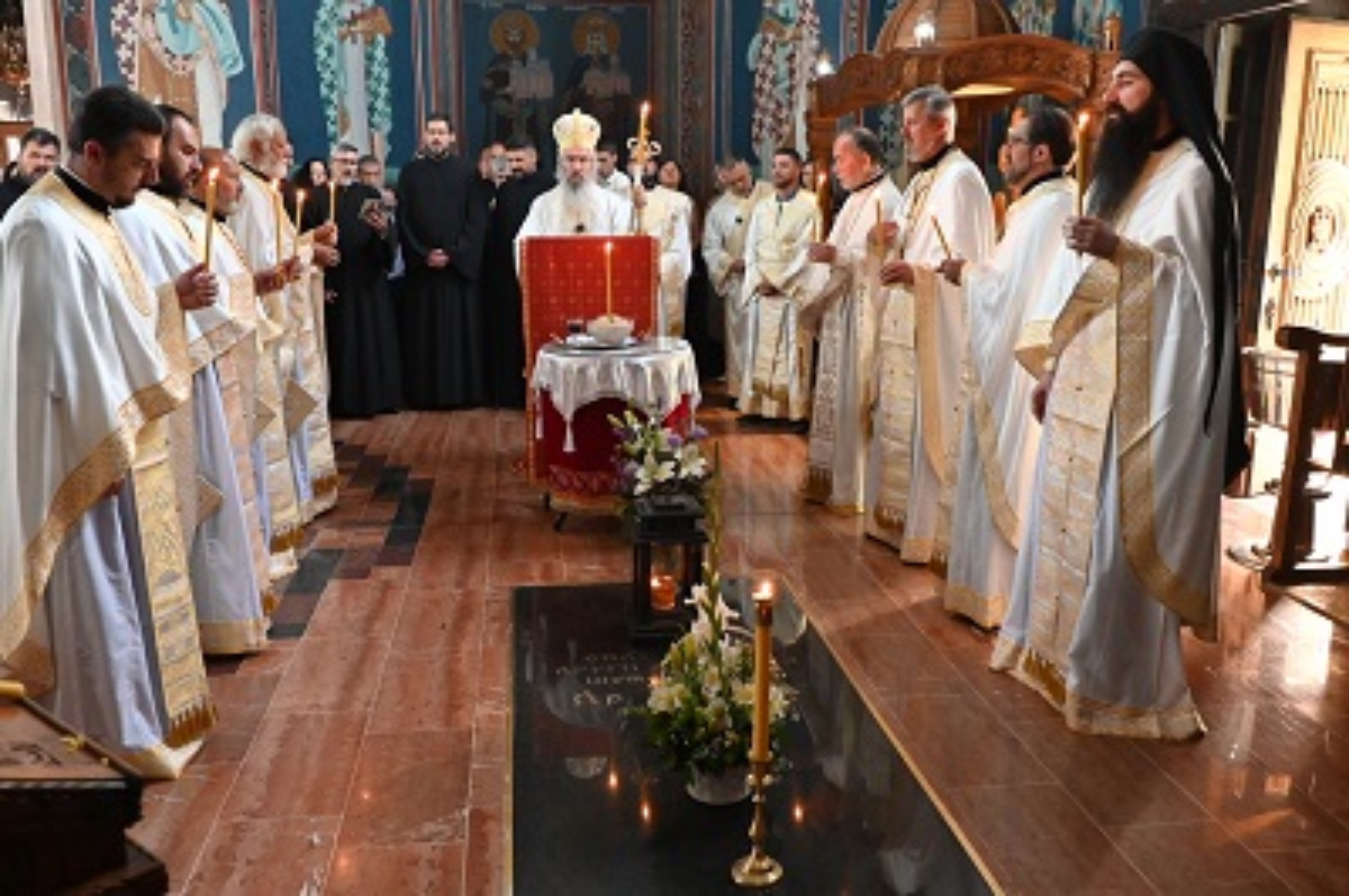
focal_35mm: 31
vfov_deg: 42.3
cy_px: 448
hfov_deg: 60.3
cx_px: 674
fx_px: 1161
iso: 3200
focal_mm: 21
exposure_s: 1/100
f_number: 3.8
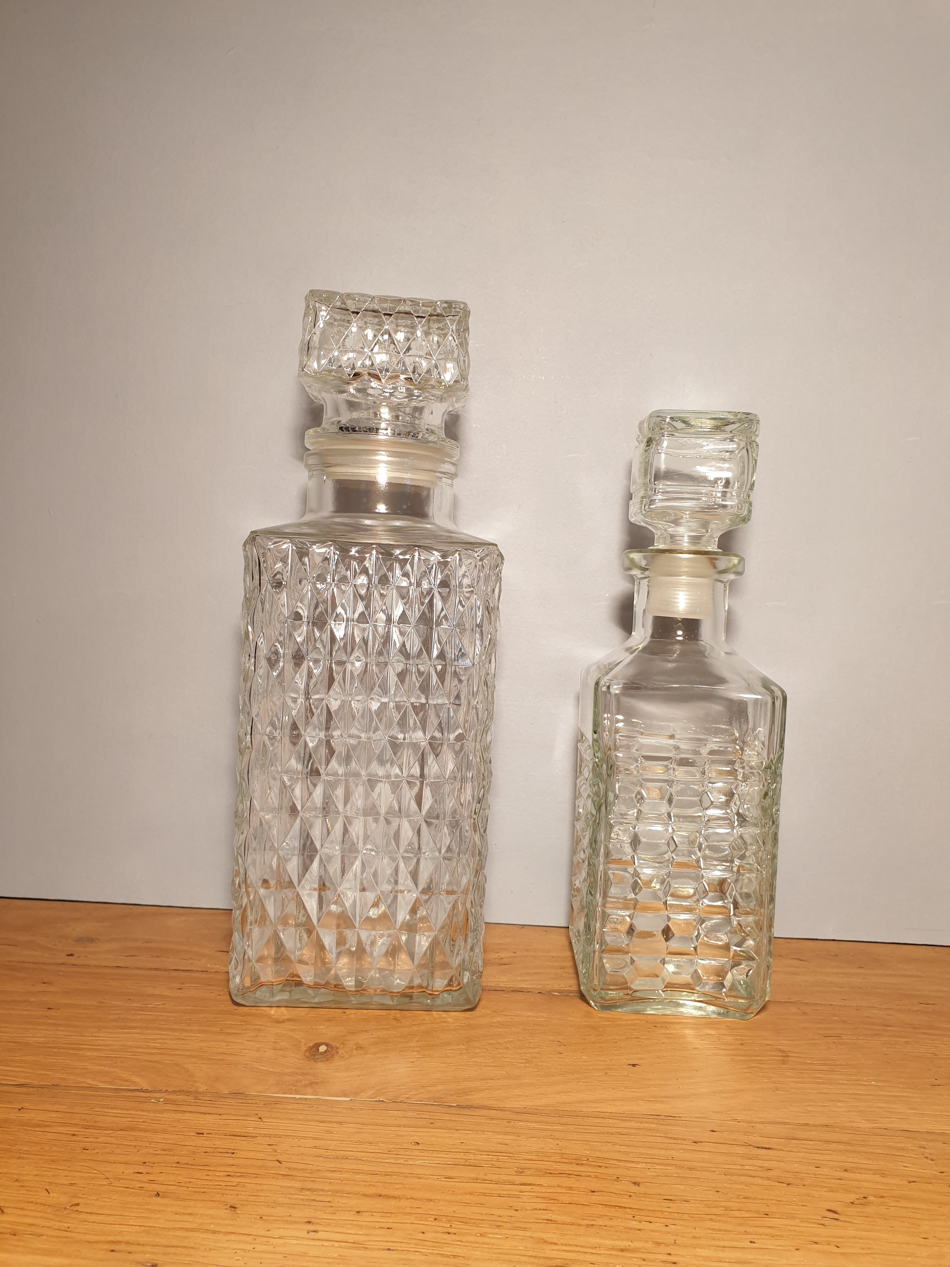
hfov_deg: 53.1
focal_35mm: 26
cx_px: 475
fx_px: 951
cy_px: 634
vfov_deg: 67.3
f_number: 2.4
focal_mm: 4.3
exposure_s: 1/100
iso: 64
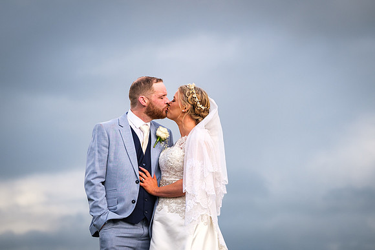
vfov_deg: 10.6
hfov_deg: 15.8
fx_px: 1349
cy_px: 107
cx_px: 189
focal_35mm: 129
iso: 160
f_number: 2.8
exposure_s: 1/1000
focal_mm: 74.4
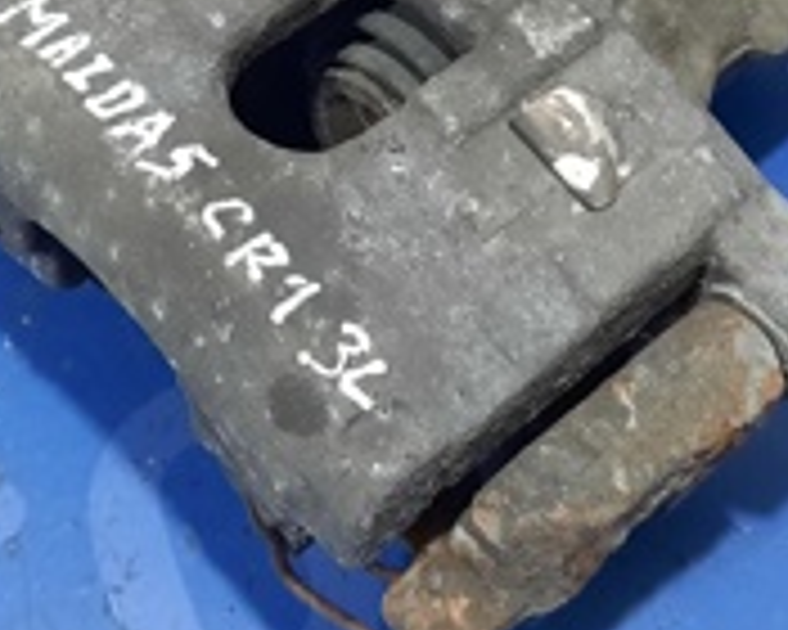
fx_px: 2076
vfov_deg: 17.1
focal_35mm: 89
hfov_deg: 21.5
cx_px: 365
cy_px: 126
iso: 320
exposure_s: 1/33
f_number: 2
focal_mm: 4.6
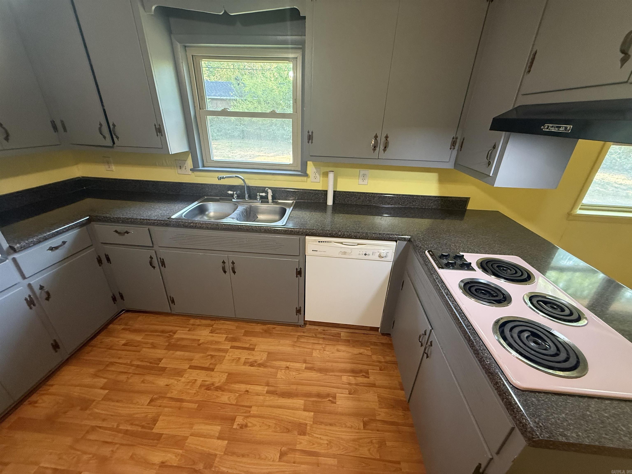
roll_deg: -2.4
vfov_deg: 85.7
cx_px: 316
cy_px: 237
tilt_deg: -24.5
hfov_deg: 102.1
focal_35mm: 14
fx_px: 256
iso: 320
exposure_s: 1/60
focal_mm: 2.22
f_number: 2.2
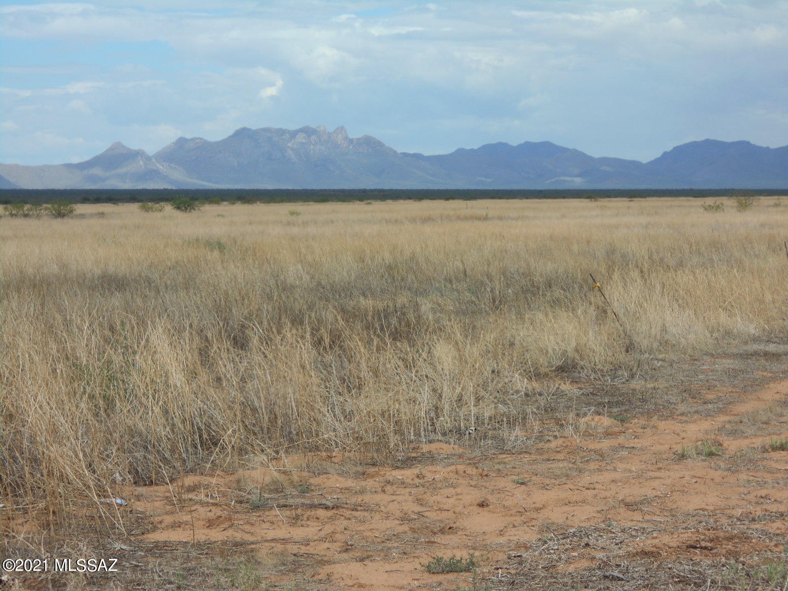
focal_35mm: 130
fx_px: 2959
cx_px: 394
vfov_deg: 11.4
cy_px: 296
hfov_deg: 15.2
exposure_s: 1/400
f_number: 6.5
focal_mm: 23
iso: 80
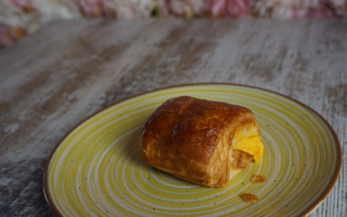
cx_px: 202
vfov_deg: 29.3
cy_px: 141
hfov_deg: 45.5
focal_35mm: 44
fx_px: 413
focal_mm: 23
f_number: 4
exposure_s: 1/60
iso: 100
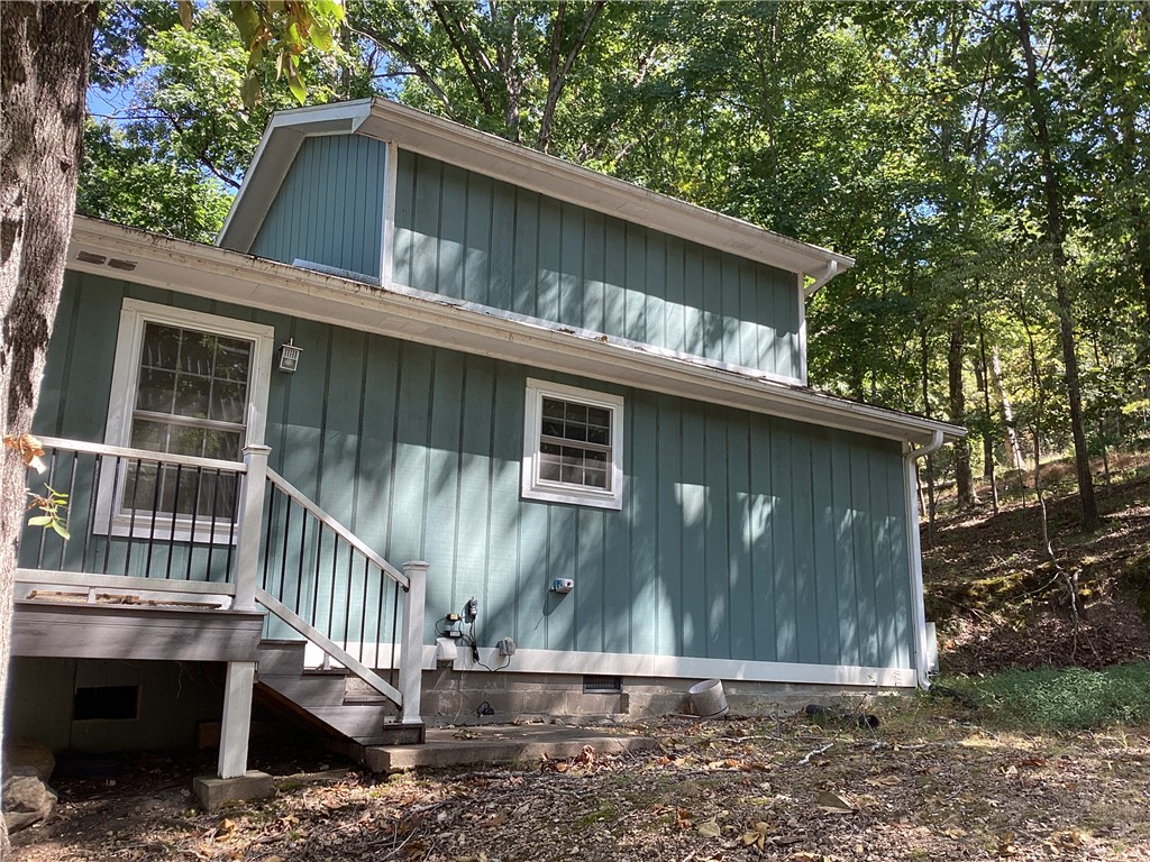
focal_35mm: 31
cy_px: 431
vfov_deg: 45.4
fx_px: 1030
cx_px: 575
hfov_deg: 58.4
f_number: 2.4
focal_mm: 3.3
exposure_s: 1/120
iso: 32
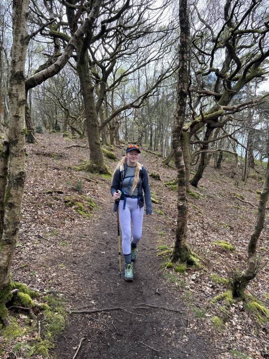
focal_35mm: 26
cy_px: 180
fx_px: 269
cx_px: 134
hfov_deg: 53.1
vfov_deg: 67.3
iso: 50
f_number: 1.6
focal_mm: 5.96
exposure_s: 1/326
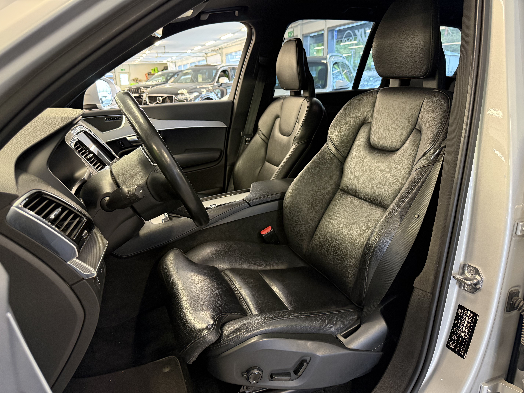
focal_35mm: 24
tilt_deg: -17.8
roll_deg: +1.7
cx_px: 262
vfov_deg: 56.8
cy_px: 196
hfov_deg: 71.6
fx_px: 363
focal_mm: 6.76
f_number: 1.78
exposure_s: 1/50
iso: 500
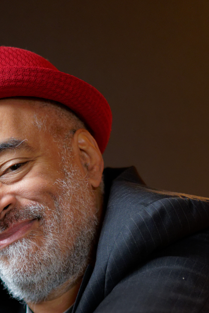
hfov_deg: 10.8
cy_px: 334
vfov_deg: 16.0
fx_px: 1088
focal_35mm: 125
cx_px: -30
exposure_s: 1/125
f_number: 1.8
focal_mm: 50
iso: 1000
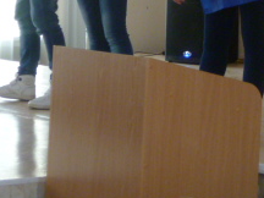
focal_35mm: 187
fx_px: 1426
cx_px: 263
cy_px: -81
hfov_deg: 10.5
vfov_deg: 7.8
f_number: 4.2
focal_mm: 11.2
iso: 400
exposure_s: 1/50
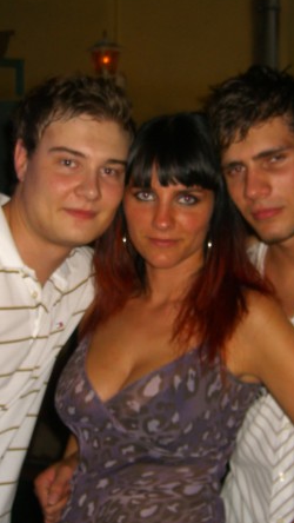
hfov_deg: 21.5
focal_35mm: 56
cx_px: 155
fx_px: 776
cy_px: 259
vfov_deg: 37.2
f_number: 2.8
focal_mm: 7.9
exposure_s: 1/60
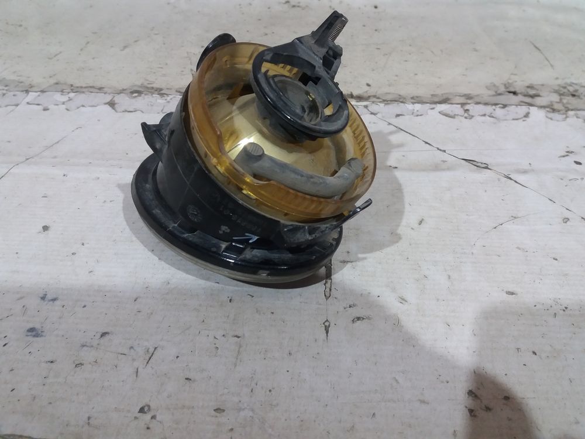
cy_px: 220
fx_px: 473
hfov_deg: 63.4
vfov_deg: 49.7
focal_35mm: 28
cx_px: 292
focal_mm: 3.7
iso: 160
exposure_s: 1/25
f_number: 1.9
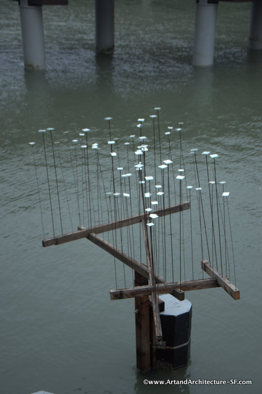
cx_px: 131
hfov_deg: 20.1
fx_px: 738
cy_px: 197
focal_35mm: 68
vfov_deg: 29.9
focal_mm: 45
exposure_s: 1/250
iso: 220
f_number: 4.8
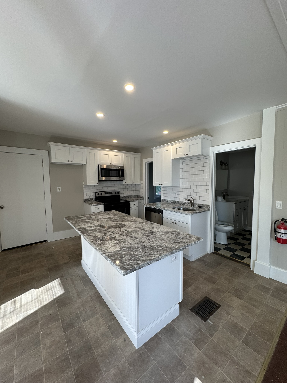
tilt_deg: -3.6
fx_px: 155
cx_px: 144
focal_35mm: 14
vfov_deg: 102.1
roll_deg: +0.3
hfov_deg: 85.7
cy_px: 192
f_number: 2.2
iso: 80
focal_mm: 2.22
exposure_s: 1/120
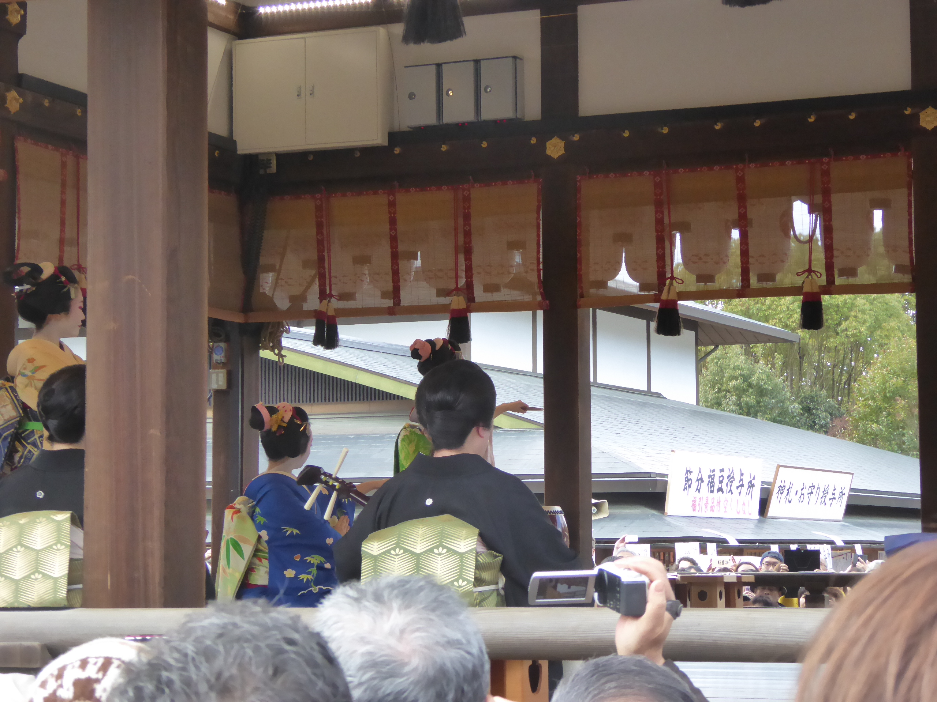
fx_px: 2653
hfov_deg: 20.0
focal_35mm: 98
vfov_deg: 15.1
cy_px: 351
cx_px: 468
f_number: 4.9
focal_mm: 16.1
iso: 640
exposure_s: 1/125
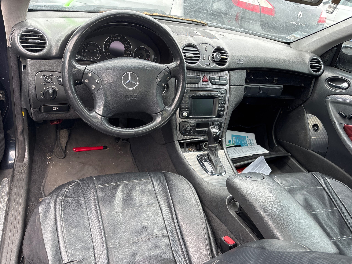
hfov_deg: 67.3
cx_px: 176
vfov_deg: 53.1
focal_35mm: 26
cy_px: 132
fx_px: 264
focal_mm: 5.96
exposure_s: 1/121
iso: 80
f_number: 1.6
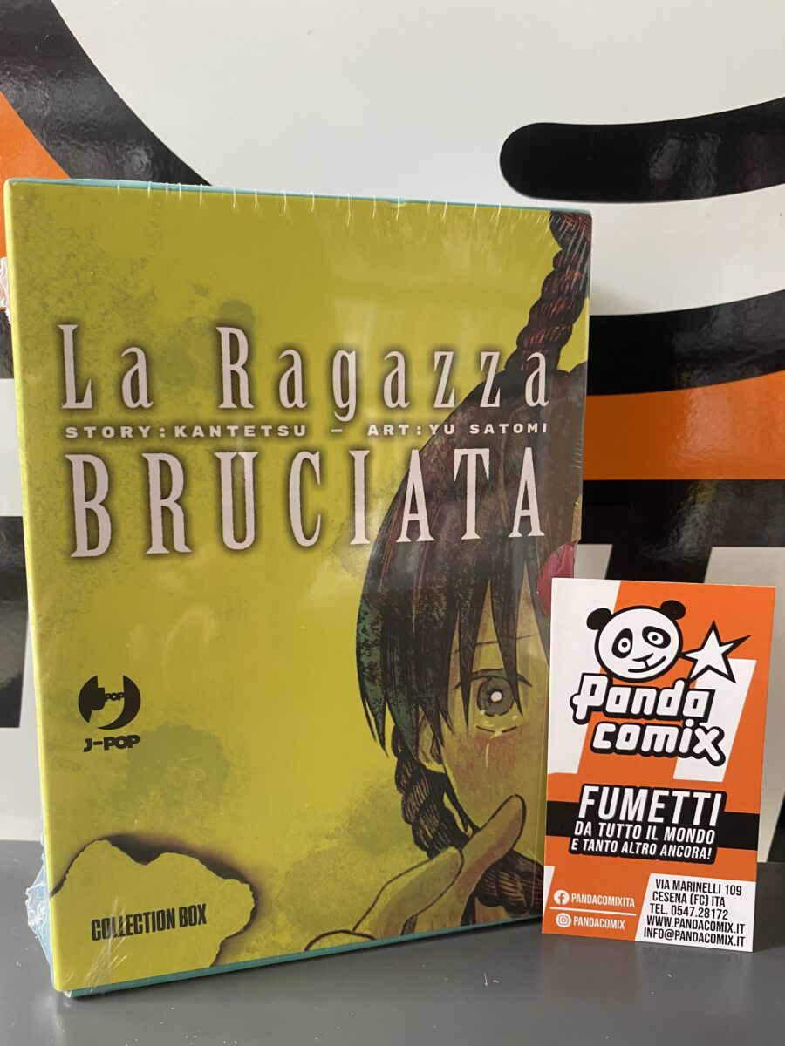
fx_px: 786
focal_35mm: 26
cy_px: 523
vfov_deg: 67.3
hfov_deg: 53.1
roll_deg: +0.4
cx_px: 392
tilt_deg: -9.5
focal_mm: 4.25
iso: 125
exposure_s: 1/60
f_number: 1.8
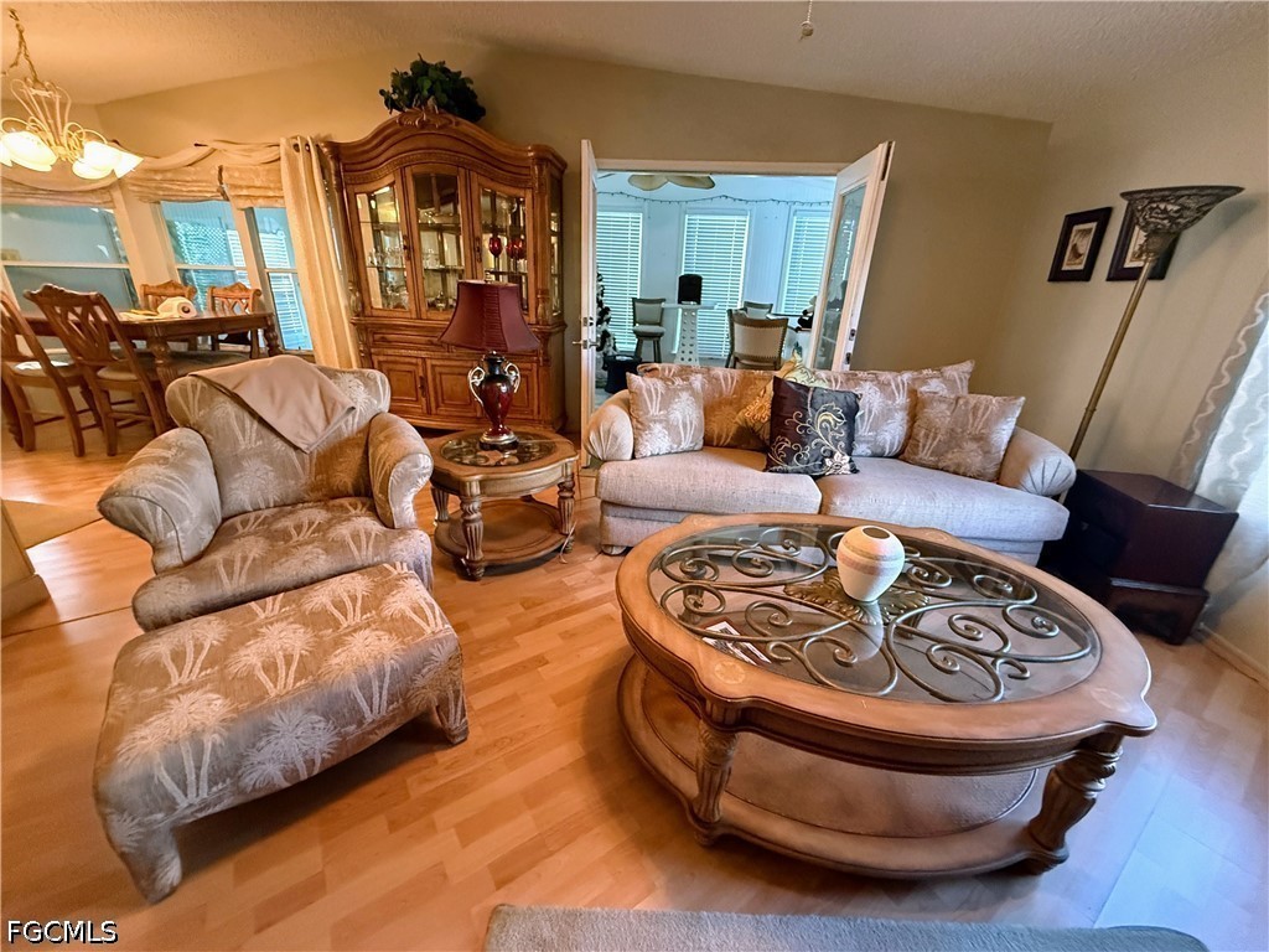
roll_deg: -3.3
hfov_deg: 102.1
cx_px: 634
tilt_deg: -21.9
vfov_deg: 85.7
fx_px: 513
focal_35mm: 14
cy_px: 476
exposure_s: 1/60
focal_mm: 2.22
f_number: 2.2
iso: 800
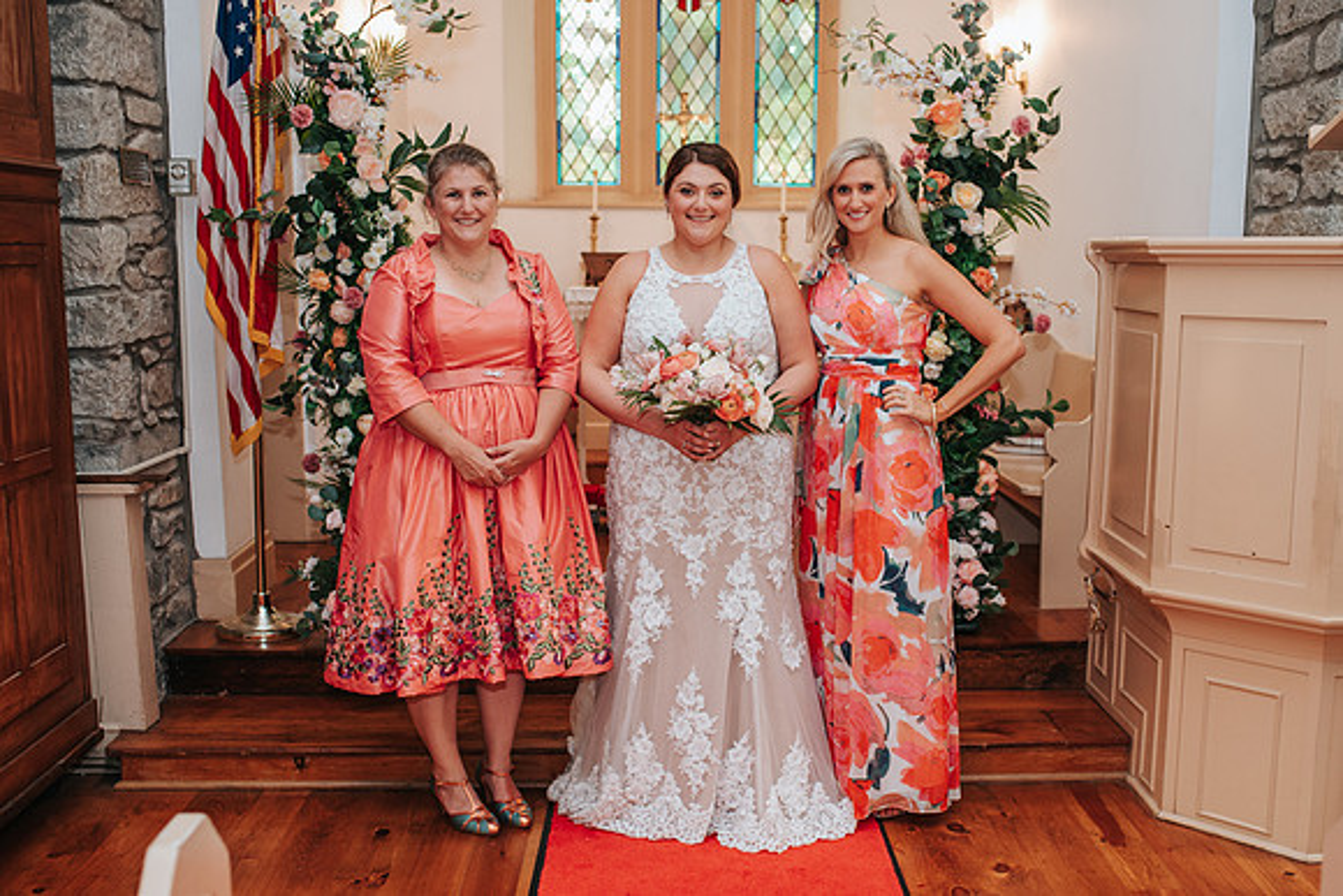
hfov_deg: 48.2
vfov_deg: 33.3
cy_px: 511
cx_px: 736
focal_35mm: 40
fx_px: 1498
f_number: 3.2
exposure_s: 1/200
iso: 1000
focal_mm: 35
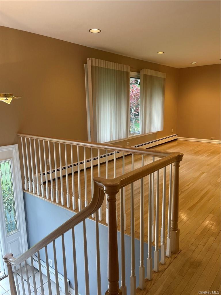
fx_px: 221
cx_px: 110
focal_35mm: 26
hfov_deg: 53.1
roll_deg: +2.1
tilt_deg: -10.4
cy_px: 148
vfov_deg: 67.3
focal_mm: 5.1
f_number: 1.6
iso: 125
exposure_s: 1/120
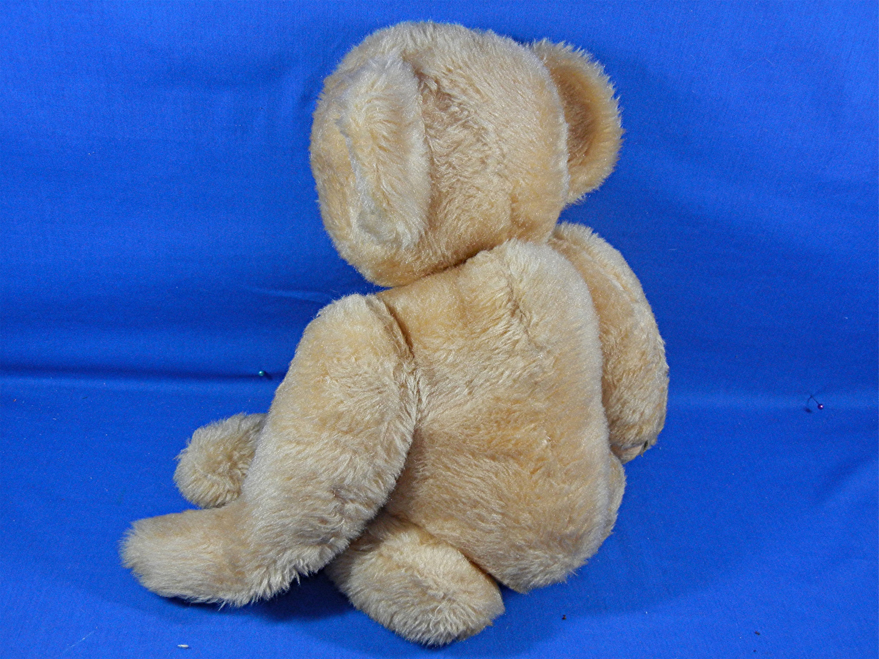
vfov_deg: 36.8
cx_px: 440
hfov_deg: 47.9
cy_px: 330
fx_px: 990
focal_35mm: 39
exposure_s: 1/30
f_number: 3.7
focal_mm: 7.1
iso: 283
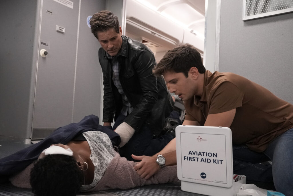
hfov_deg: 53.1
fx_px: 293
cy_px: 98
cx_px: 146
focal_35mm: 36
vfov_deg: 36.9
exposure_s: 1/160
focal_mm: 36
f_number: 4
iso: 10000
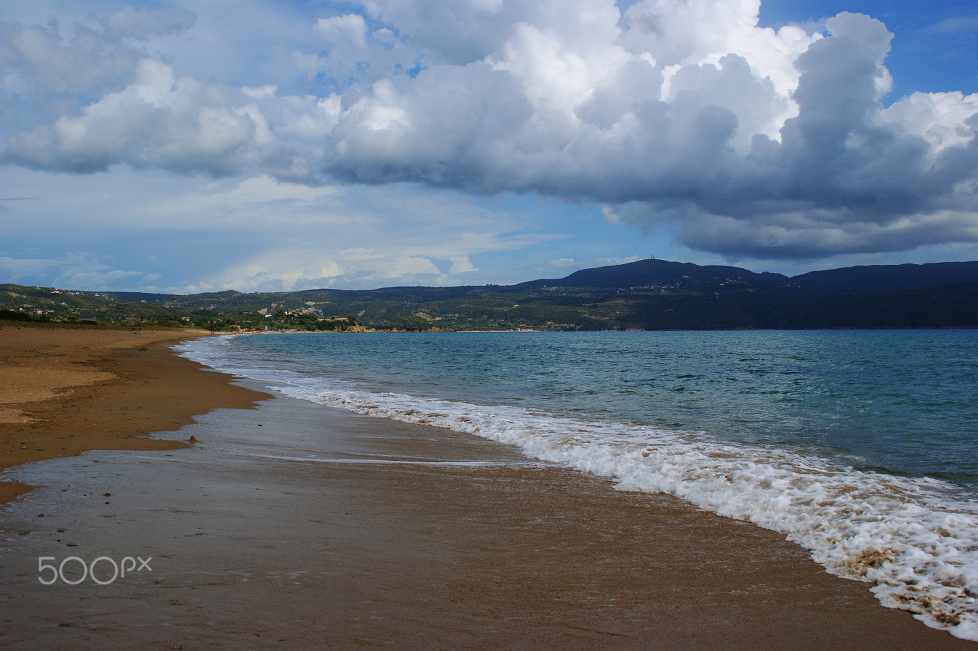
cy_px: 326
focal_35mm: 36
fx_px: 977
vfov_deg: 36.8
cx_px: 489
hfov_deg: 53.2
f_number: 7.1
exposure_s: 1/640
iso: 100
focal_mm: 24
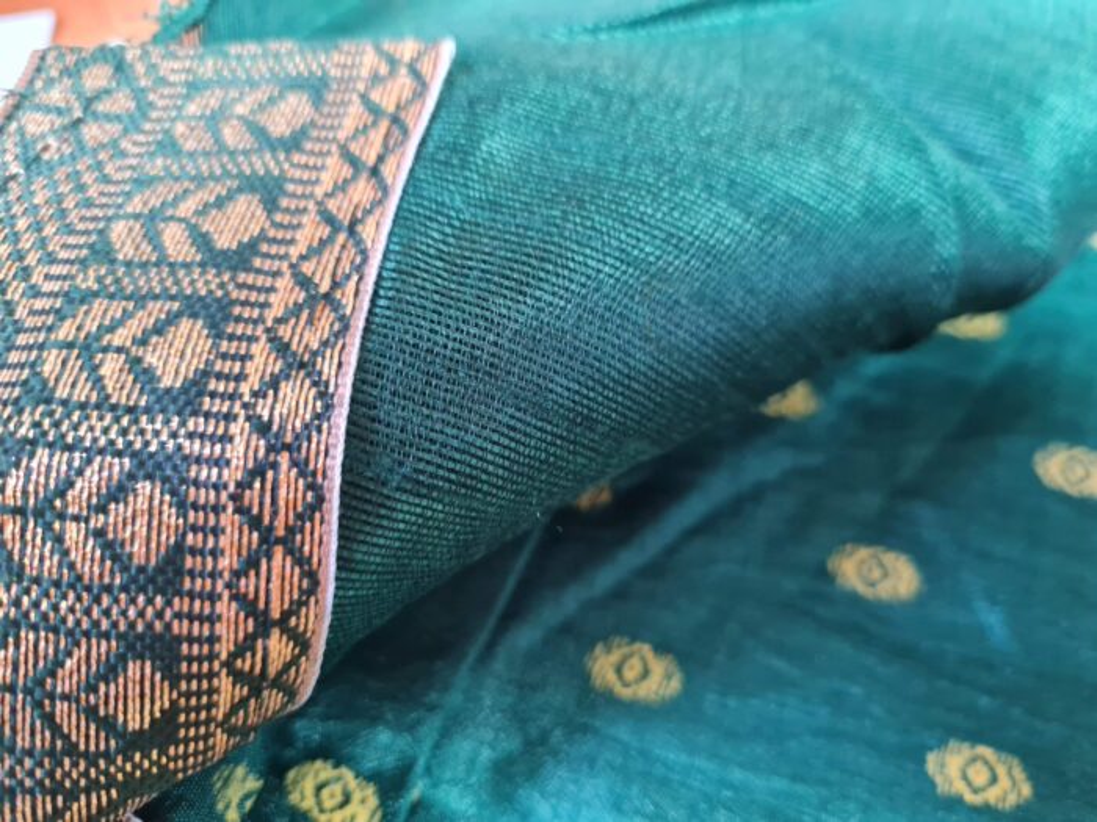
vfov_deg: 53.1
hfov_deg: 67.3
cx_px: 548
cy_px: 411
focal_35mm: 26
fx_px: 824
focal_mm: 5.4
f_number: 1.8
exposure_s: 1/30
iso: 500
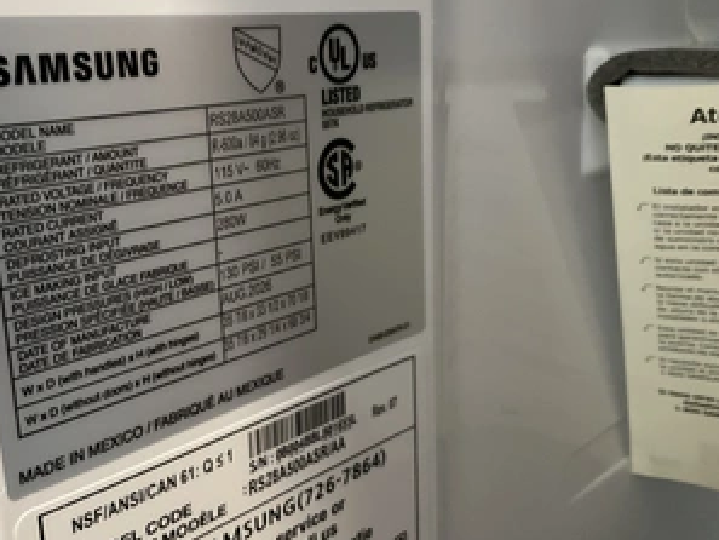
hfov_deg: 47.4
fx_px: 810
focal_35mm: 39
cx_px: 271
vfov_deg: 36.8
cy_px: 235
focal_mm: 3
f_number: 1.8
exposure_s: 1/40
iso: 250
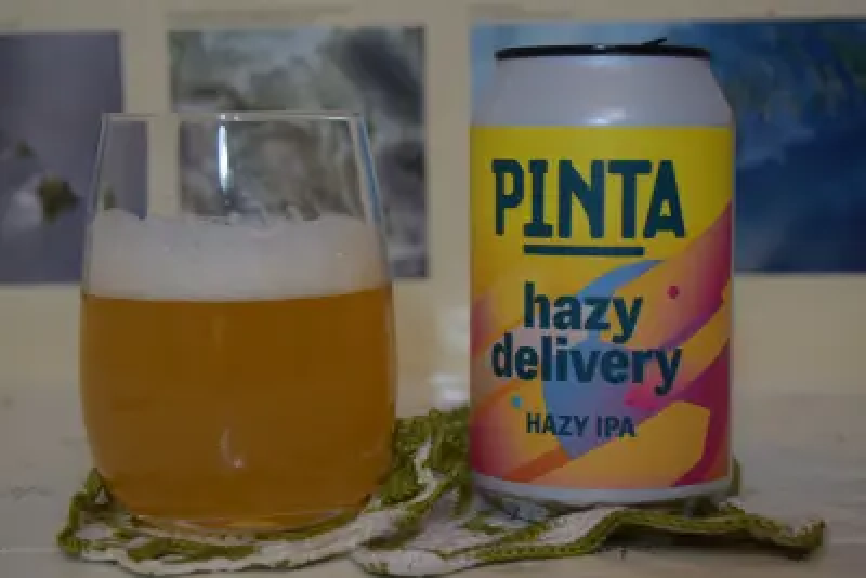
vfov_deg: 16.6
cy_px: 289
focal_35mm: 82
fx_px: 1985
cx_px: 433
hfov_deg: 24.6
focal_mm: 55
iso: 800
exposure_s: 1/60
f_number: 5.6
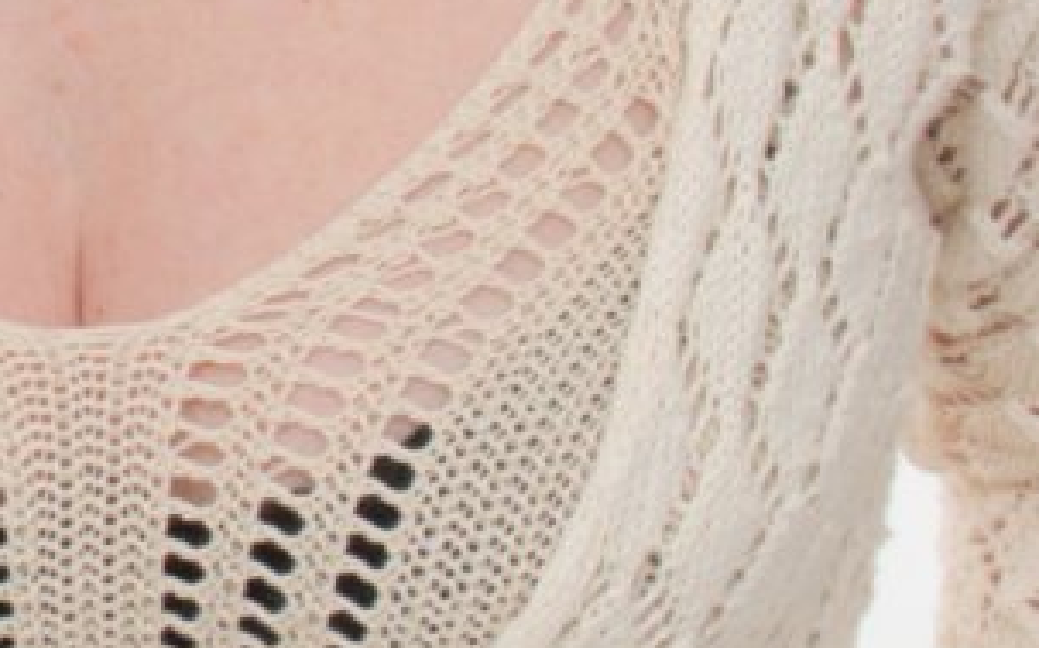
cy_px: -134
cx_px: -1265
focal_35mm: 545
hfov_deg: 3.8
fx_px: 15424
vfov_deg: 2.4
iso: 200
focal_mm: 38
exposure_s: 1/100
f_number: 9
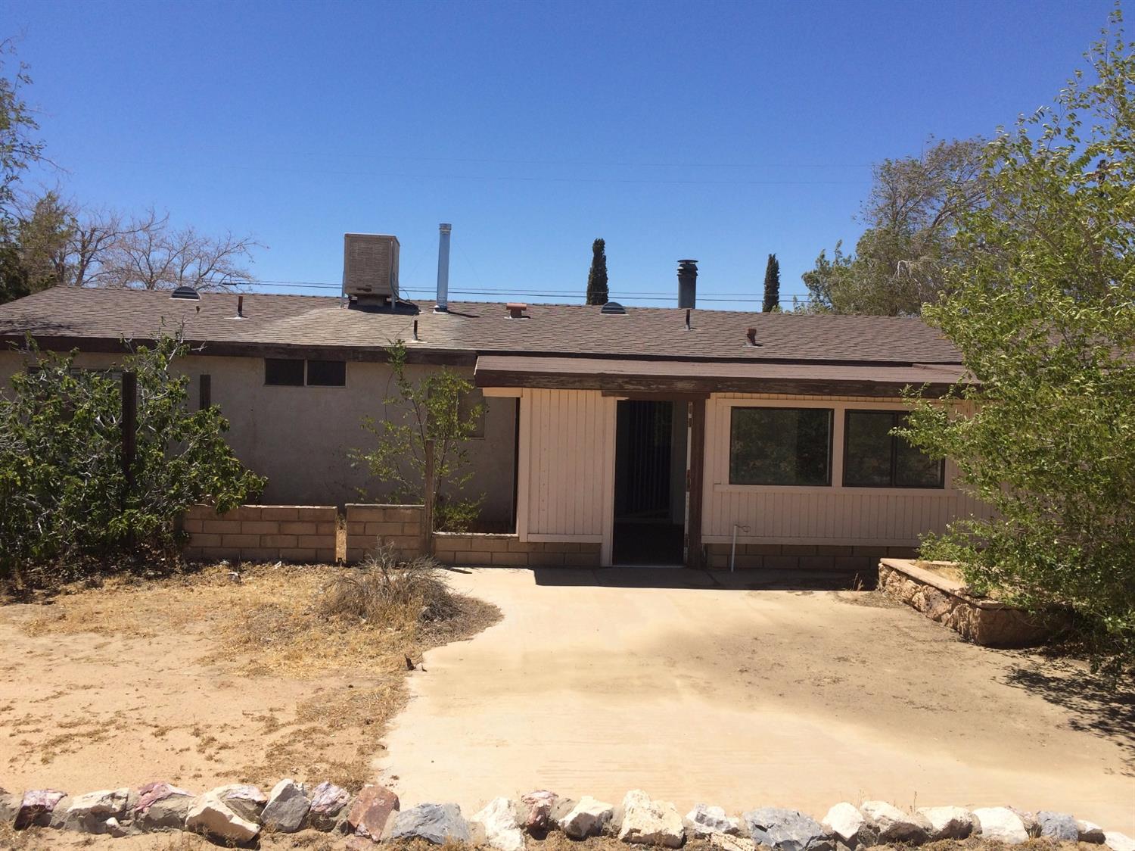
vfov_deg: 48.2
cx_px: 568
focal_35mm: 29
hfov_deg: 61.7
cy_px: 426
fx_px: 951
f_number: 2.2
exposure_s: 1/2933
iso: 32
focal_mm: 4.15
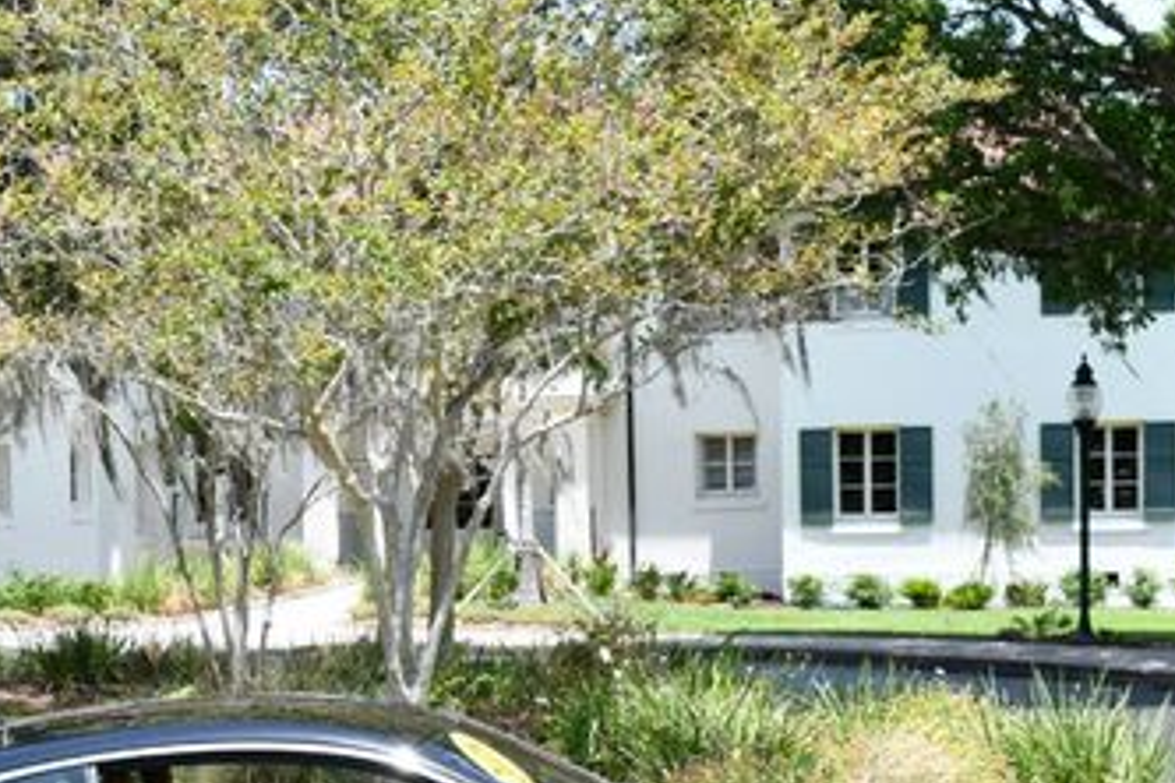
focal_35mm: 98
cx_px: 328
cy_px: 716
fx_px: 3198
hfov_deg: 20.7
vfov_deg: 13.8
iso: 180
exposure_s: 1/250
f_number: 8
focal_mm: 34
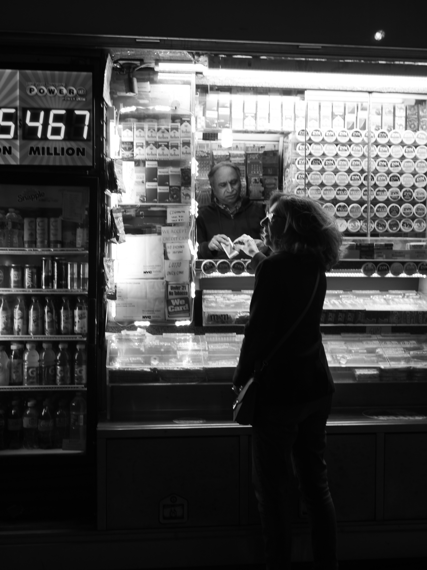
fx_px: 658
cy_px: 285
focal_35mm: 40
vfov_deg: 46.8
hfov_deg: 36.0
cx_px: 214
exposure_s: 1/160
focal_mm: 20
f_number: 3.5
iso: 320
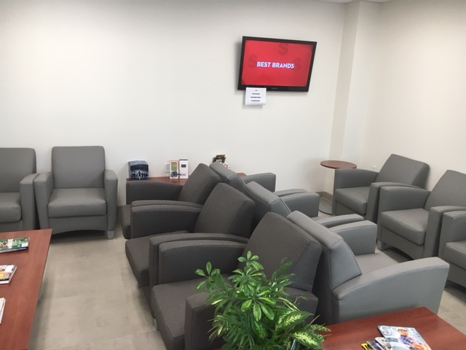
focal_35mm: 29
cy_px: 175
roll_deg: -2.9
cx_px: 233
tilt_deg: -15.0
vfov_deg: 48.2
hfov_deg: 61.7
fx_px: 390
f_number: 2.2
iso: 40
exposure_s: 1/30
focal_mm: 4.15
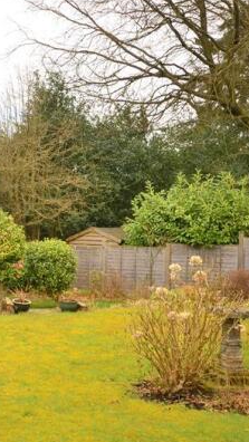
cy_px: 220
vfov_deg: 39.9
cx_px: -20
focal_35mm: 52
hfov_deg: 21.9
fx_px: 610
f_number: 7.1
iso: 400
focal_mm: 20
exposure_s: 1/200
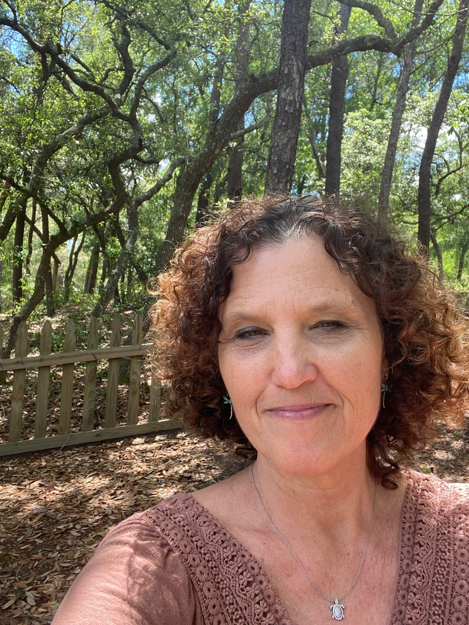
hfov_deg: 46.8
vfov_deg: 60.0
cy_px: 312
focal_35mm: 30
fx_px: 542
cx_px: 234
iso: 32
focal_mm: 2.71
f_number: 2.2
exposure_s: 1/122
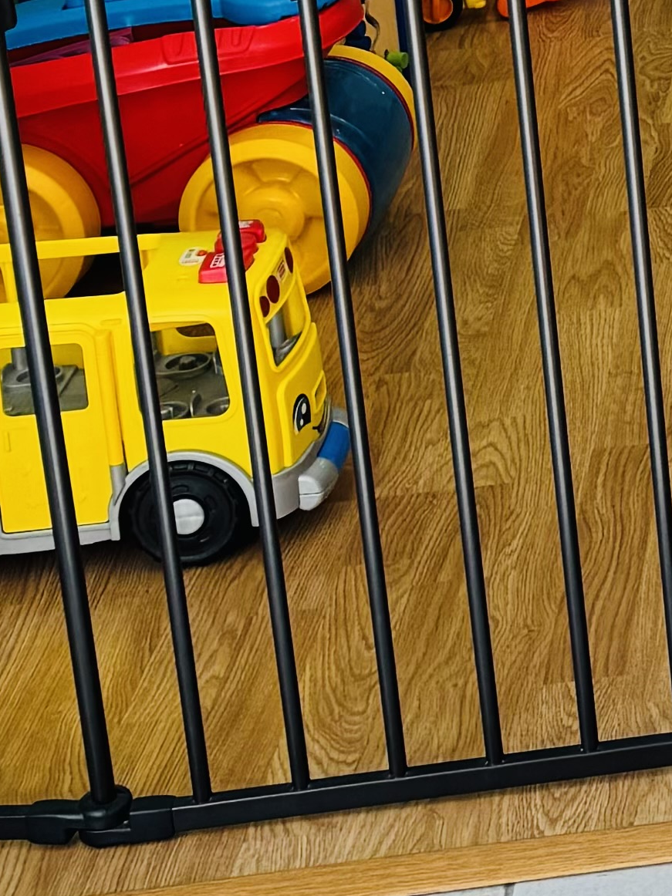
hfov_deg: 11.0
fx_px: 3055
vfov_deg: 15.4
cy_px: -439
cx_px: 1498
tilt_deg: -11.8
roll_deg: +1.8
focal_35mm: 118
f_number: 1.78
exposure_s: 1/121
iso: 64
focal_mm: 6.76
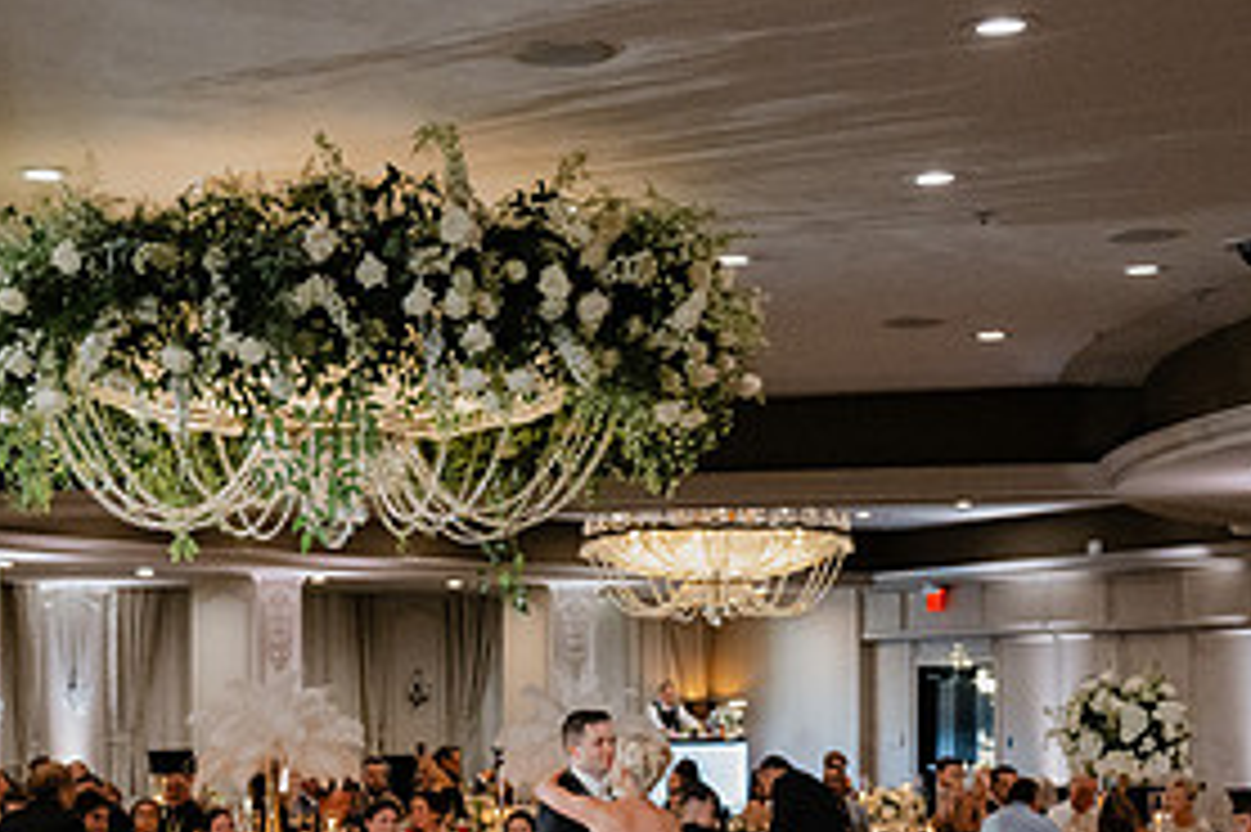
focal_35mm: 70
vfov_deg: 18.9
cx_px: 414
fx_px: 2431
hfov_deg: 28.7
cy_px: 825
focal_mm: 33.5
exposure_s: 1/160
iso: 2500
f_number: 2.8
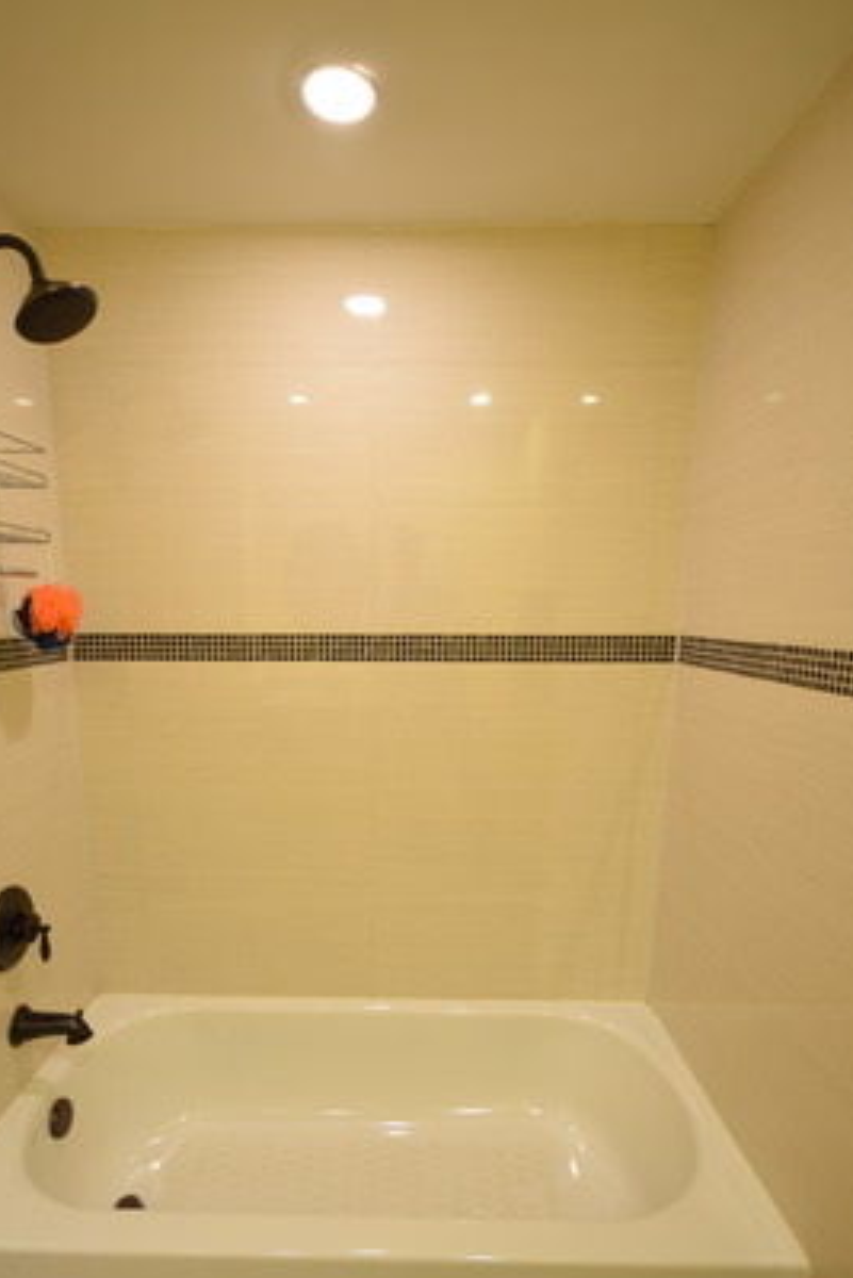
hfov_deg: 67.3
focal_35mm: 18
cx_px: 390
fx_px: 639
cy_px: 738
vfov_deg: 89.3
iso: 100
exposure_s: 1/2
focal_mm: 10
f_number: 4
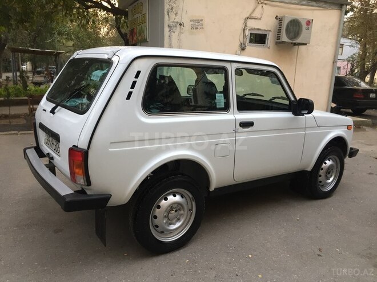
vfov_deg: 48.2
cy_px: 141
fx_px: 316
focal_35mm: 29
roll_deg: -2.8
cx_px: 188
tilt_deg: -15.0
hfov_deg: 61.7
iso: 80
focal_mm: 4.15
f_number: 2.2
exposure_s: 1/33
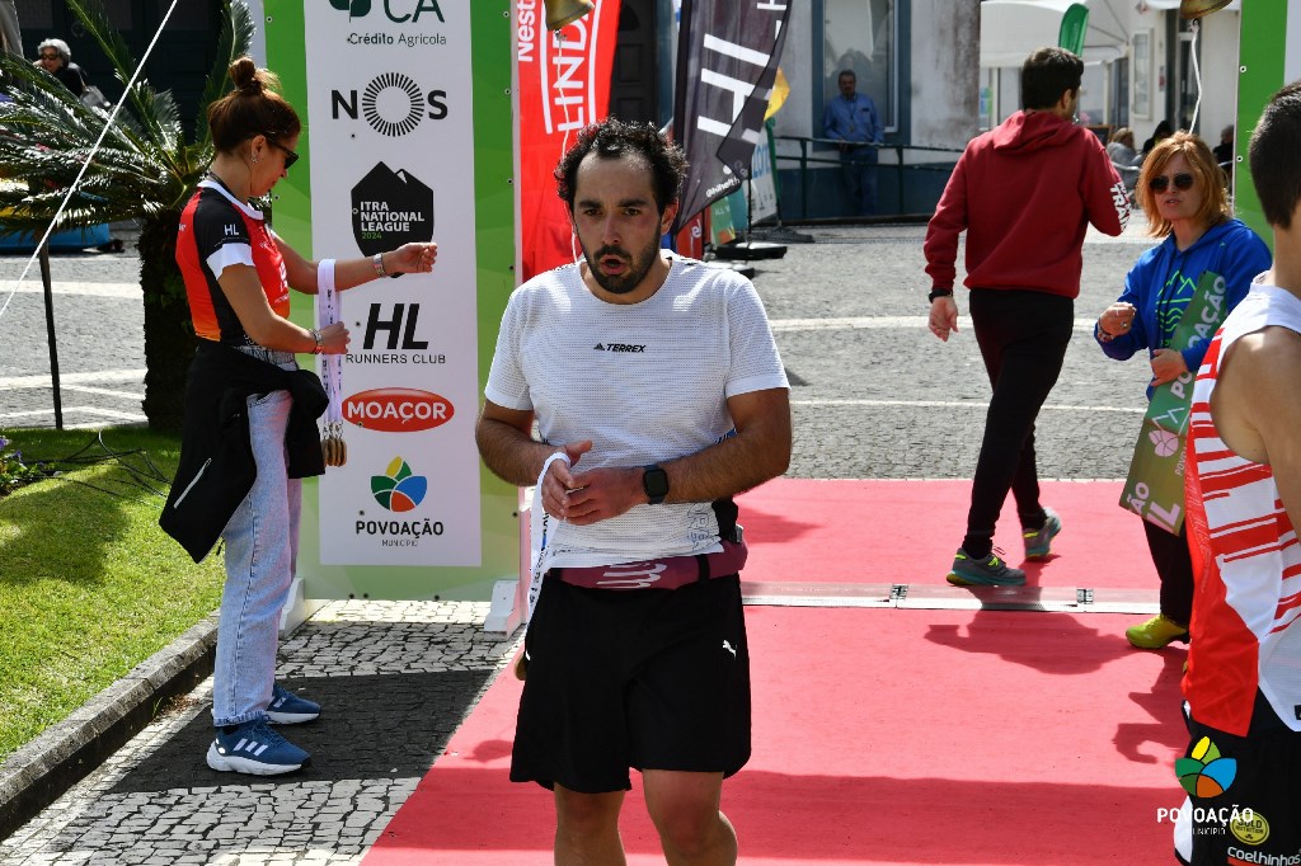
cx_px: 650
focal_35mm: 78
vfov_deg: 17.5
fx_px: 2818
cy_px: 433
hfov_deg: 26.0
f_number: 10
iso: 100
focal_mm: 52
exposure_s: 1/250
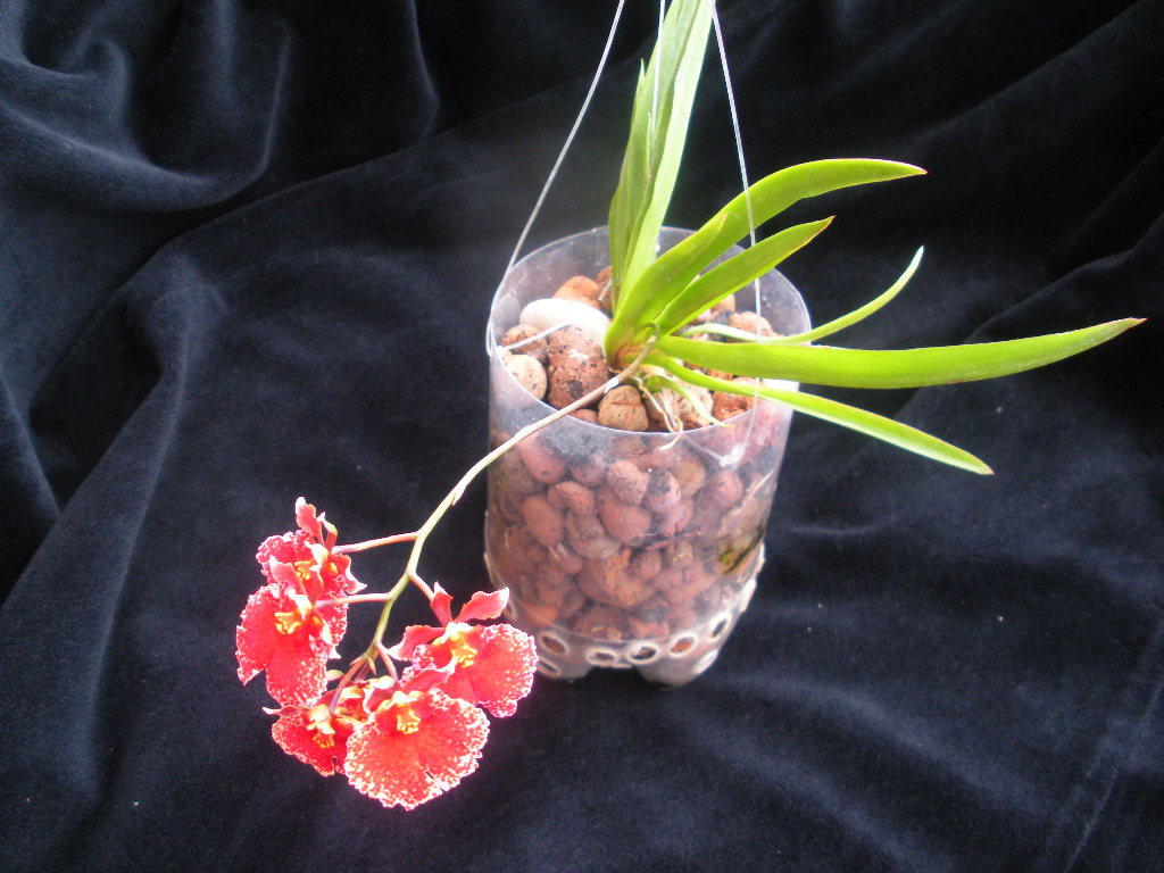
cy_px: 436
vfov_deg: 39.7
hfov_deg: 51.4
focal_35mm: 36
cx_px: 582
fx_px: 1211
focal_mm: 6.3
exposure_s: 1/95.7
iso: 200
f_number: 3.5
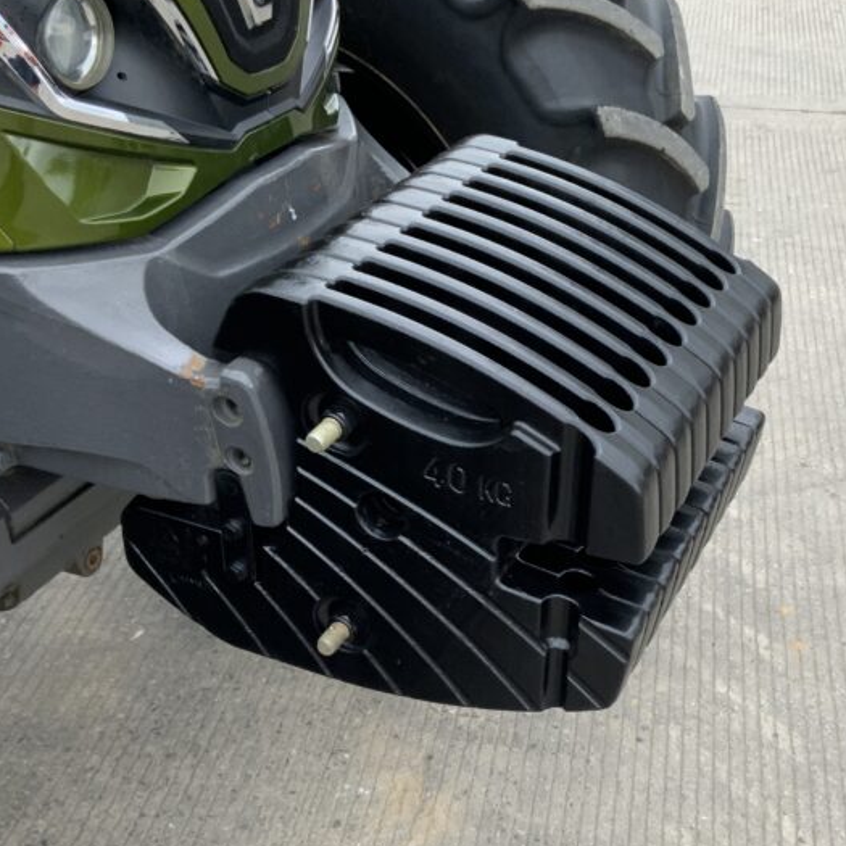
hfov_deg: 33.8
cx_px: 553
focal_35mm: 50
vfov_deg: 33.9
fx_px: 1383
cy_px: 520
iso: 16
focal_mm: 3
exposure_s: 1/122
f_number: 1.8
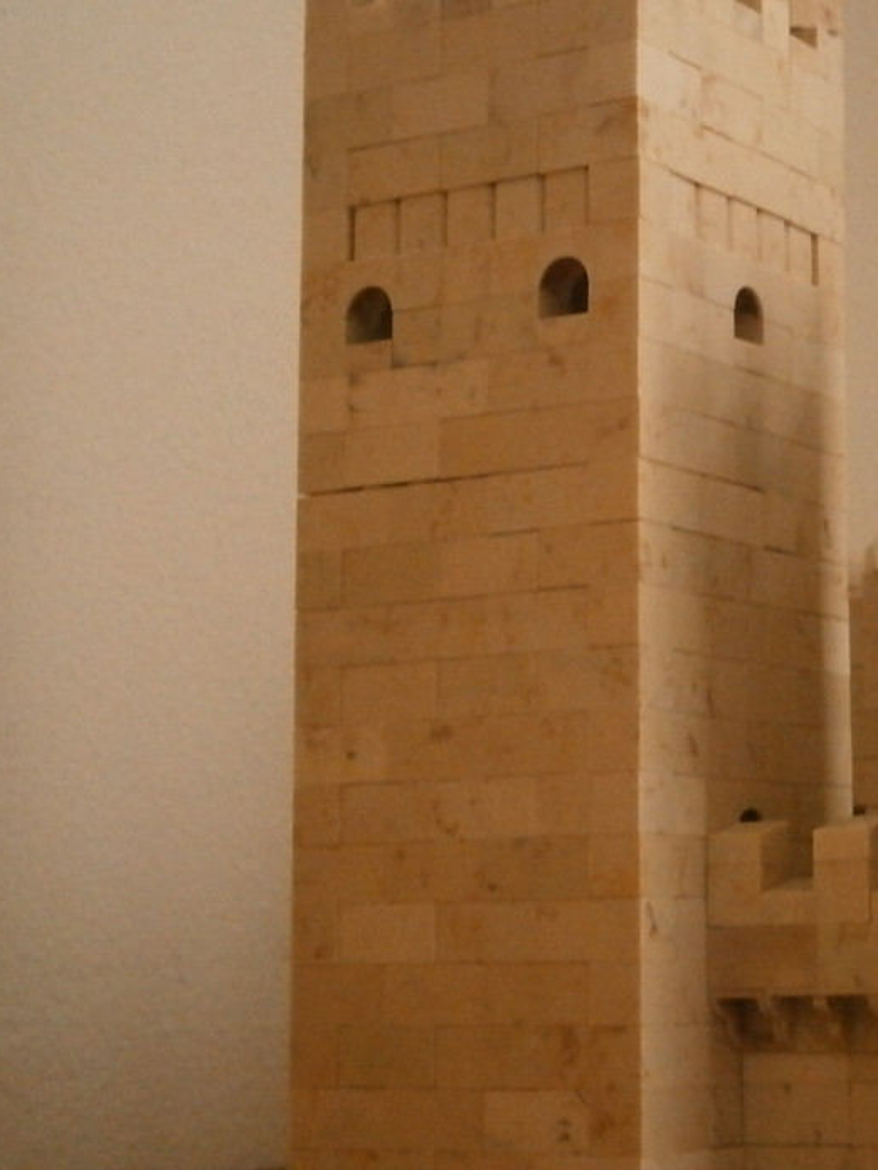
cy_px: 592
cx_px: 739
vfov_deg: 27.0
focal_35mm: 72
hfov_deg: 20.1
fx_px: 2435
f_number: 3.4
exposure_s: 1/40
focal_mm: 8.3
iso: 800
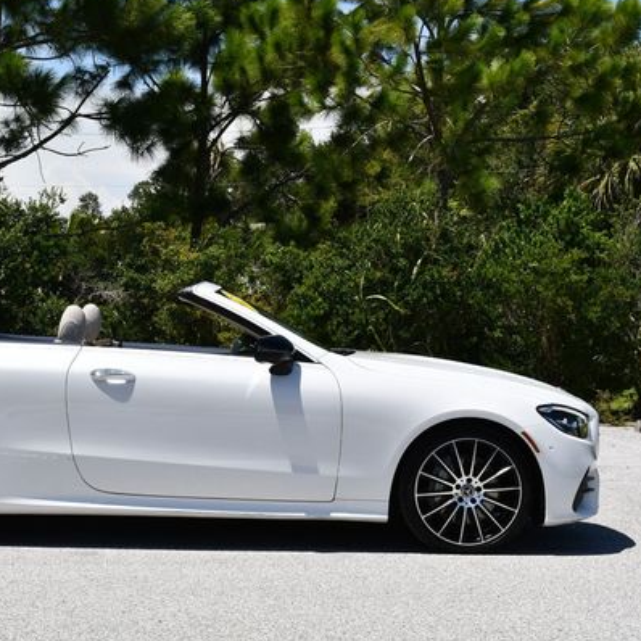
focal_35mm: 82
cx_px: 176
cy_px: 320
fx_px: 1718
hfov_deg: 21.0
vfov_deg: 21.1
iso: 100
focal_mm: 30
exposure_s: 1/320
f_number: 9
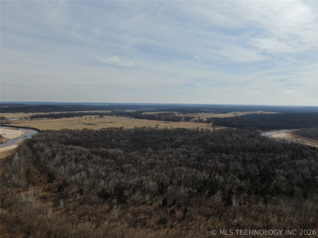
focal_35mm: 24
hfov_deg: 71.6
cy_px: 119
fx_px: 220
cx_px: 159
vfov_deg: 56.8
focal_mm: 4.39
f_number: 2.8
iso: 100
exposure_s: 1/3200
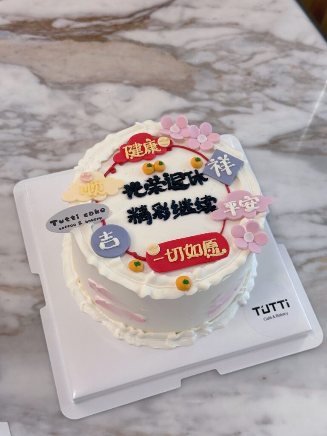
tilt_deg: -61.6
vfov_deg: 39.7
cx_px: 164
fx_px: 605
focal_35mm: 48
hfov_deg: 30.3
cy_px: 218
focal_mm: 6.86
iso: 160
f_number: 1.78
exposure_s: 1/50
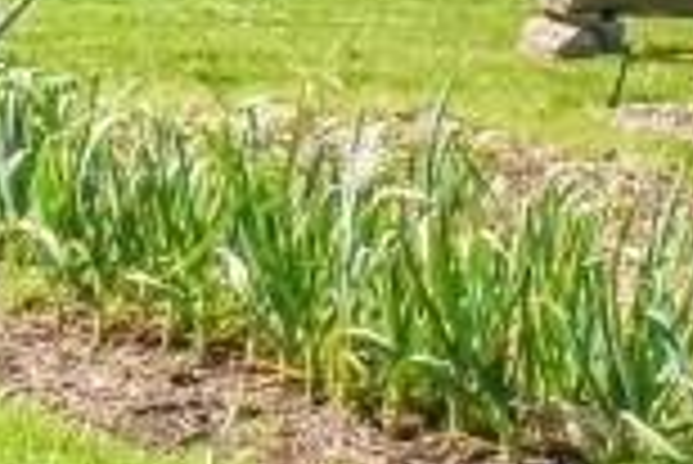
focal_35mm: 199
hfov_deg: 10.3
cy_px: -45
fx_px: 3834
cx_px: 112
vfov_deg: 6.9
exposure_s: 1/500
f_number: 22
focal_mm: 30
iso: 4000
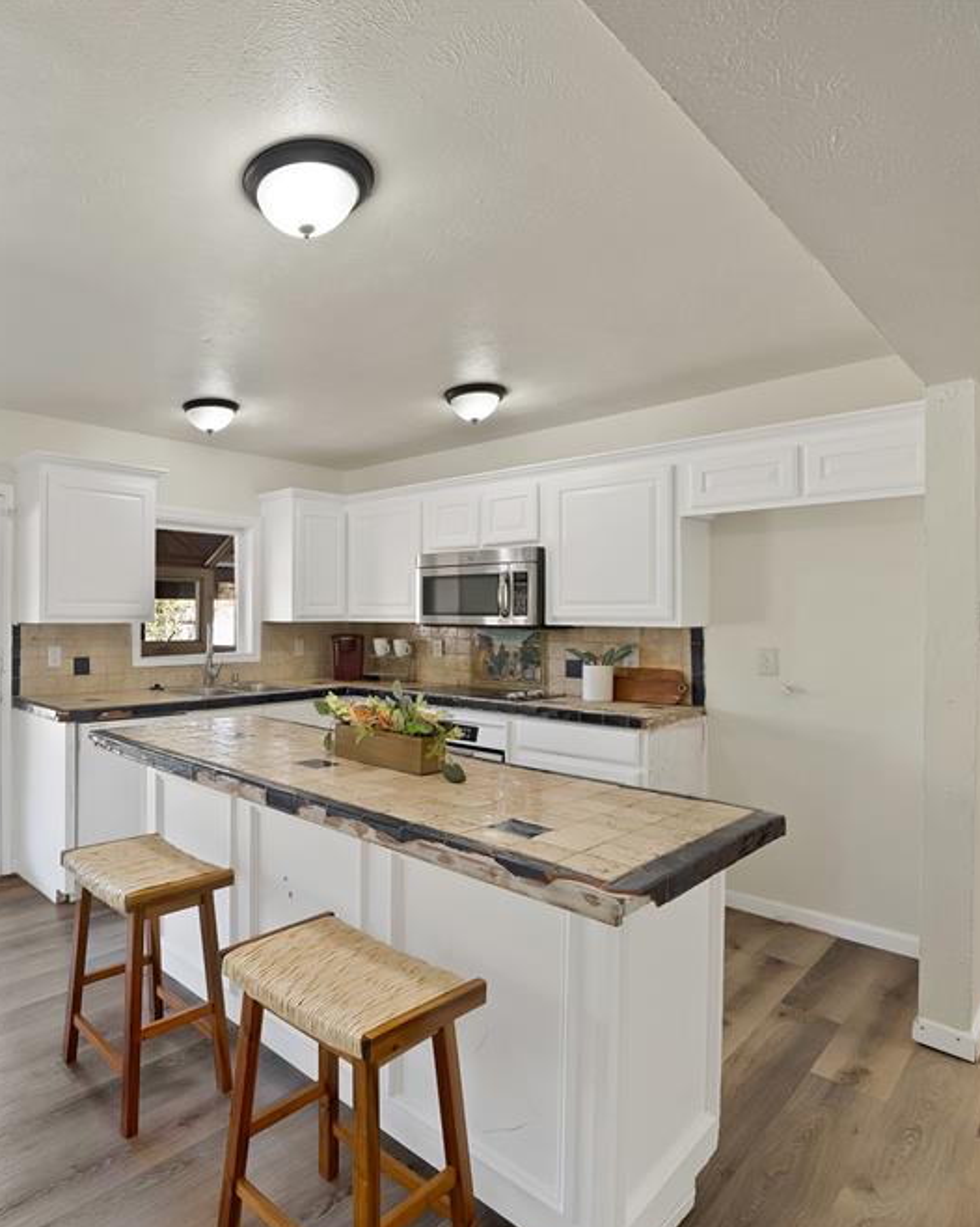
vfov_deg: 83.3
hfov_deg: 66.9
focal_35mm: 19
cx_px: 259
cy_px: 631
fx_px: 689
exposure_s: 1/5
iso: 640
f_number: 9
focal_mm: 13
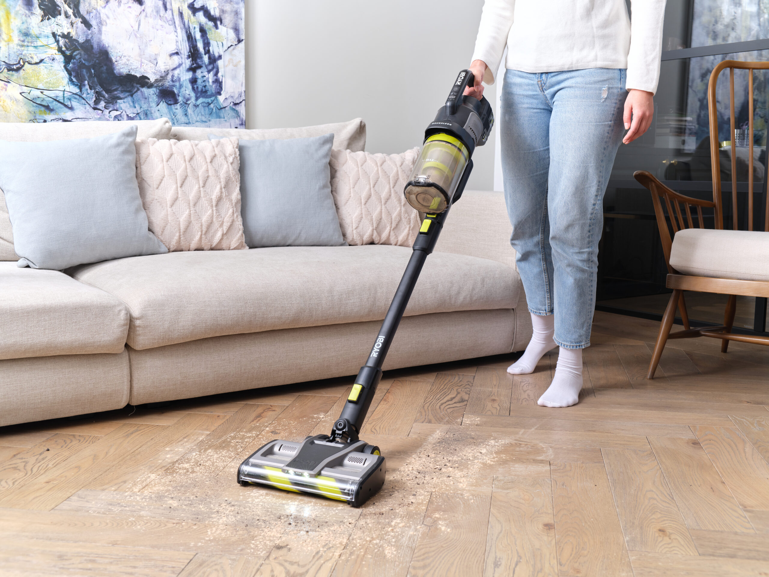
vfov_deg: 36.0
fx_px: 889
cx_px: 384
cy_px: 288
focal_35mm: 40
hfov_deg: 46.8
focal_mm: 50
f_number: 8
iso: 500
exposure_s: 1/80
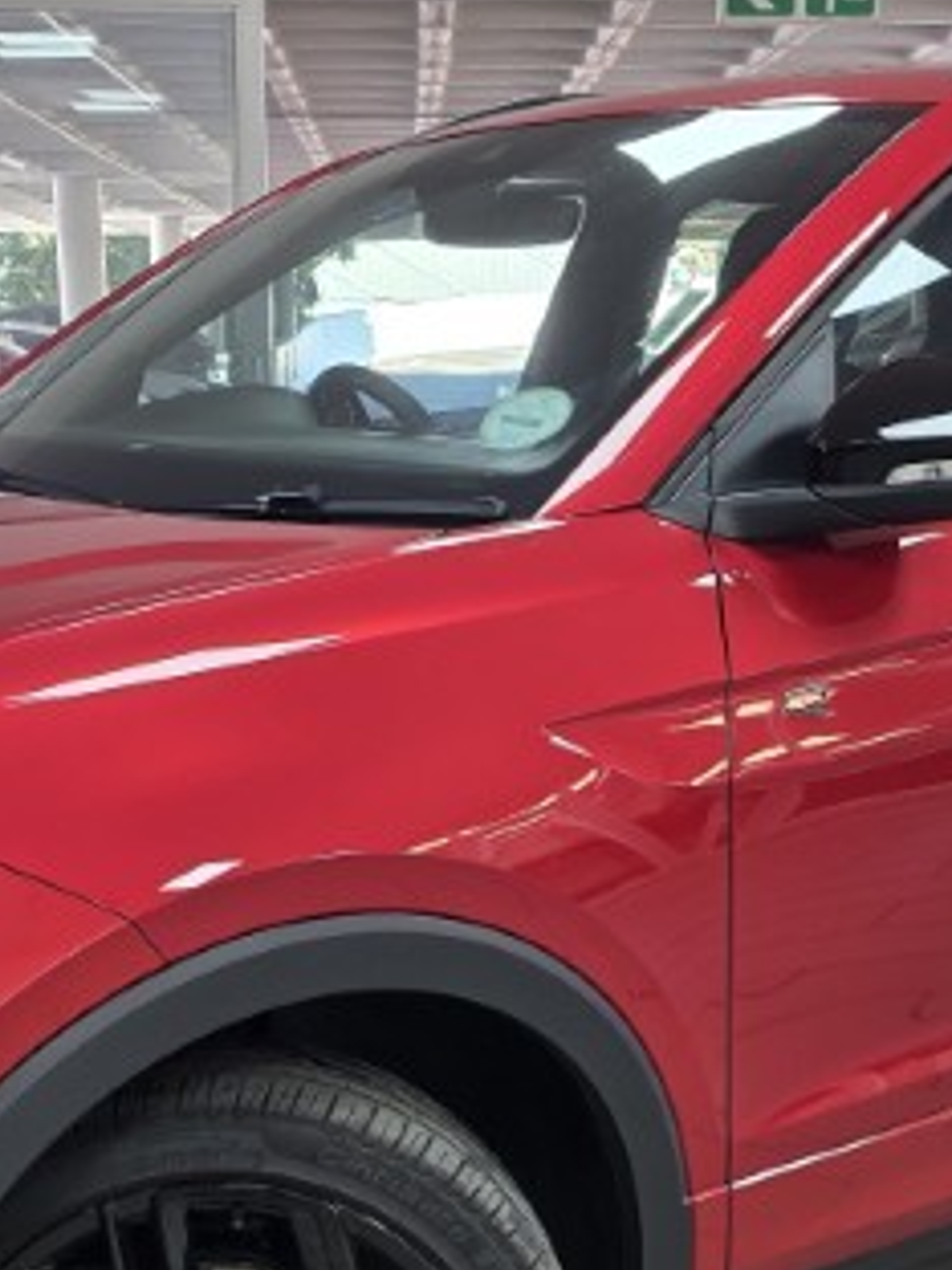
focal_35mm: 59
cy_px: 904
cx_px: 448
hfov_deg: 24.8
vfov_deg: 32.3
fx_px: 2163
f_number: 1.7
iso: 64
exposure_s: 1/54
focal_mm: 6.3
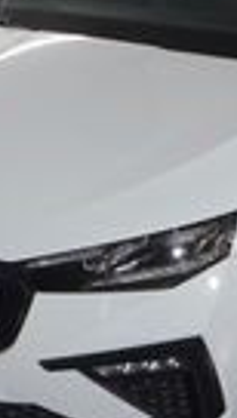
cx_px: 191
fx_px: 1067
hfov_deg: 12.6
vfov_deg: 22.0
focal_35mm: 96
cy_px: 117
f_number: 3.3
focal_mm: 5.2
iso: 125
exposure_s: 1/30
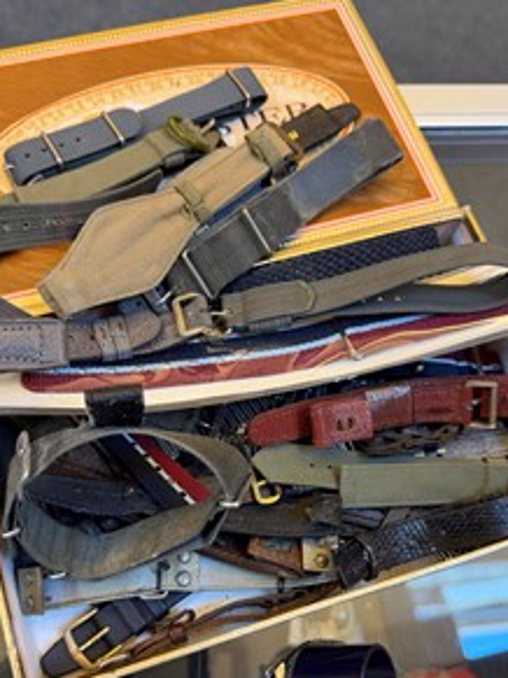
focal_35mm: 33
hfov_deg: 42.9
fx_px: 646
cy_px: 419
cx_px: 252
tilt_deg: -71.2
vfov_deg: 54.8
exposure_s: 1/50
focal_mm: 6.76
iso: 160
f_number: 1.78
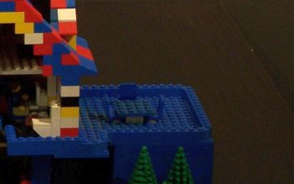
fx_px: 1858
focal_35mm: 232
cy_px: 97
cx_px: -122
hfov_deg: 8.9
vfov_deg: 5.7
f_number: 3.2
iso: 80
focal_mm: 12.4
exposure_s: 1/2
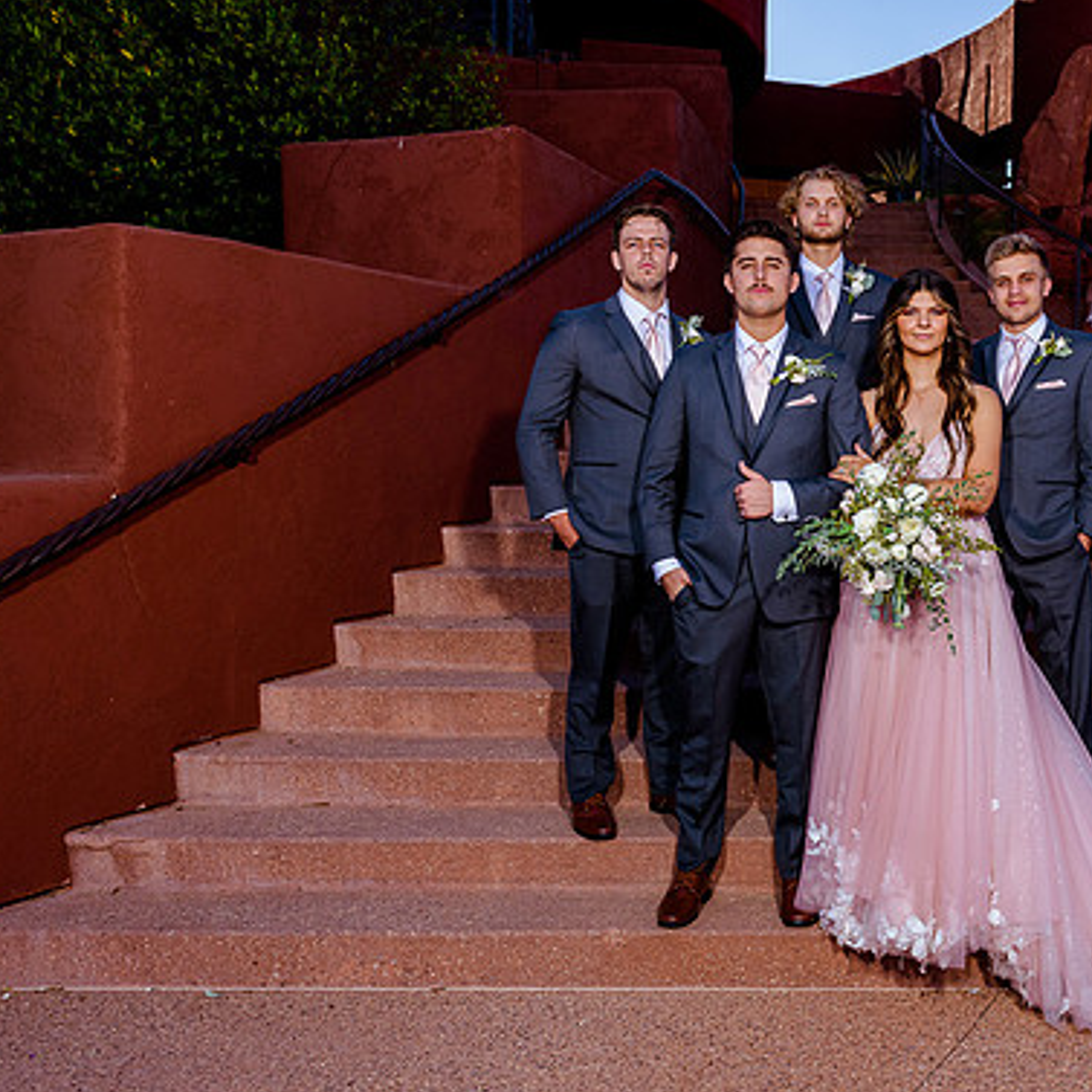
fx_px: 1321
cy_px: 525
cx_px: 831
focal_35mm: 37
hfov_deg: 43.4
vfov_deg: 44.9
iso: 200
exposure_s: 1/160
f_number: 8
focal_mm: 24
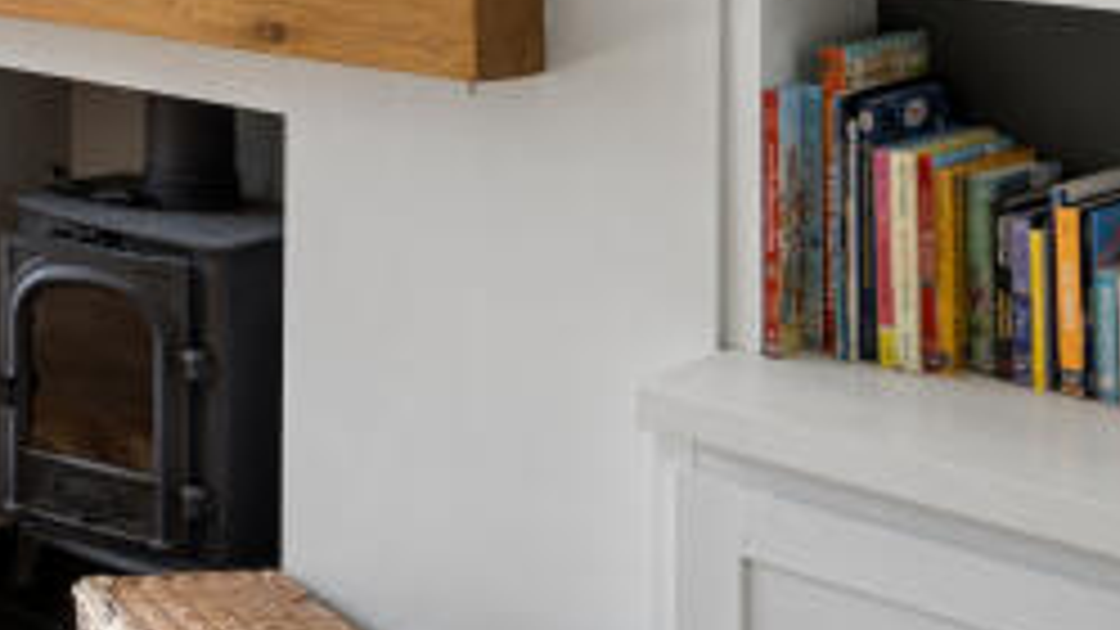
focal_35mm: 69
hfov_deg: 25.4
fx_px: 2049
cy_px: -263
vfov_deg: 16.2
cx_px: -414
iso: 250
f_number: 5.6
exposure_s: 1/60
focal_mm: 16
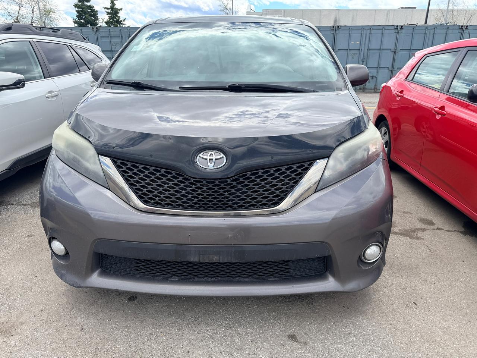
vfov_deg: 56.8
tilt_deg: -19.4
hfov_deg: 71.6
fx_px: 331
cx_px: 238
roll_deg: -0.1
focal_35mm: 24
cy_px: 179
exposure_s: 1/2445
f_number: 1.78
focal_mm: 6.76
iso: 80
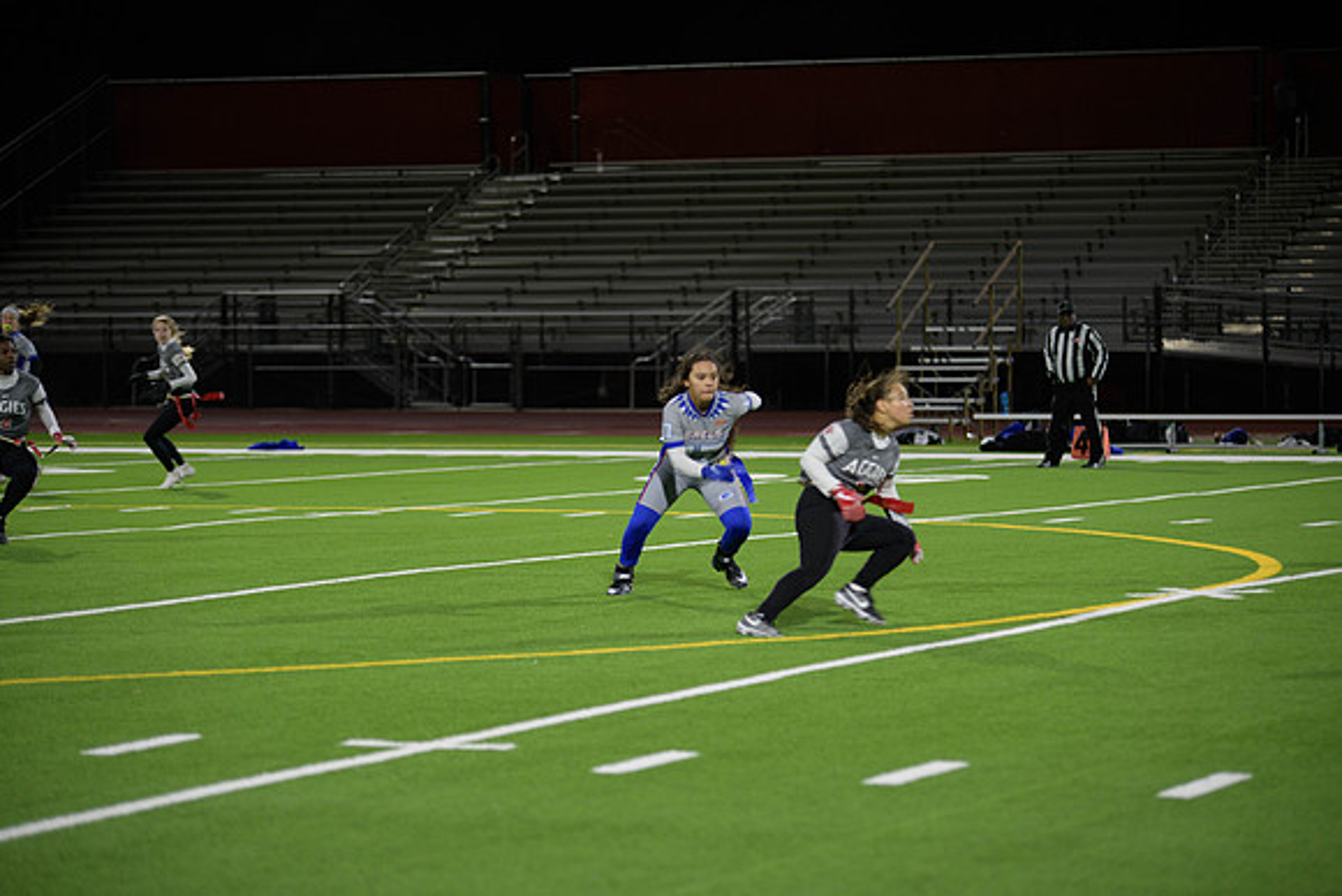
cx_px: 671
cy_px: 448
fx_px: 4549
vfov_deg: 11.2
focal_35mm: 122
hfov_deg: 16.8
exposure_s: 1/200
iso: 800
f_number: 2.8
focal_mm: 122
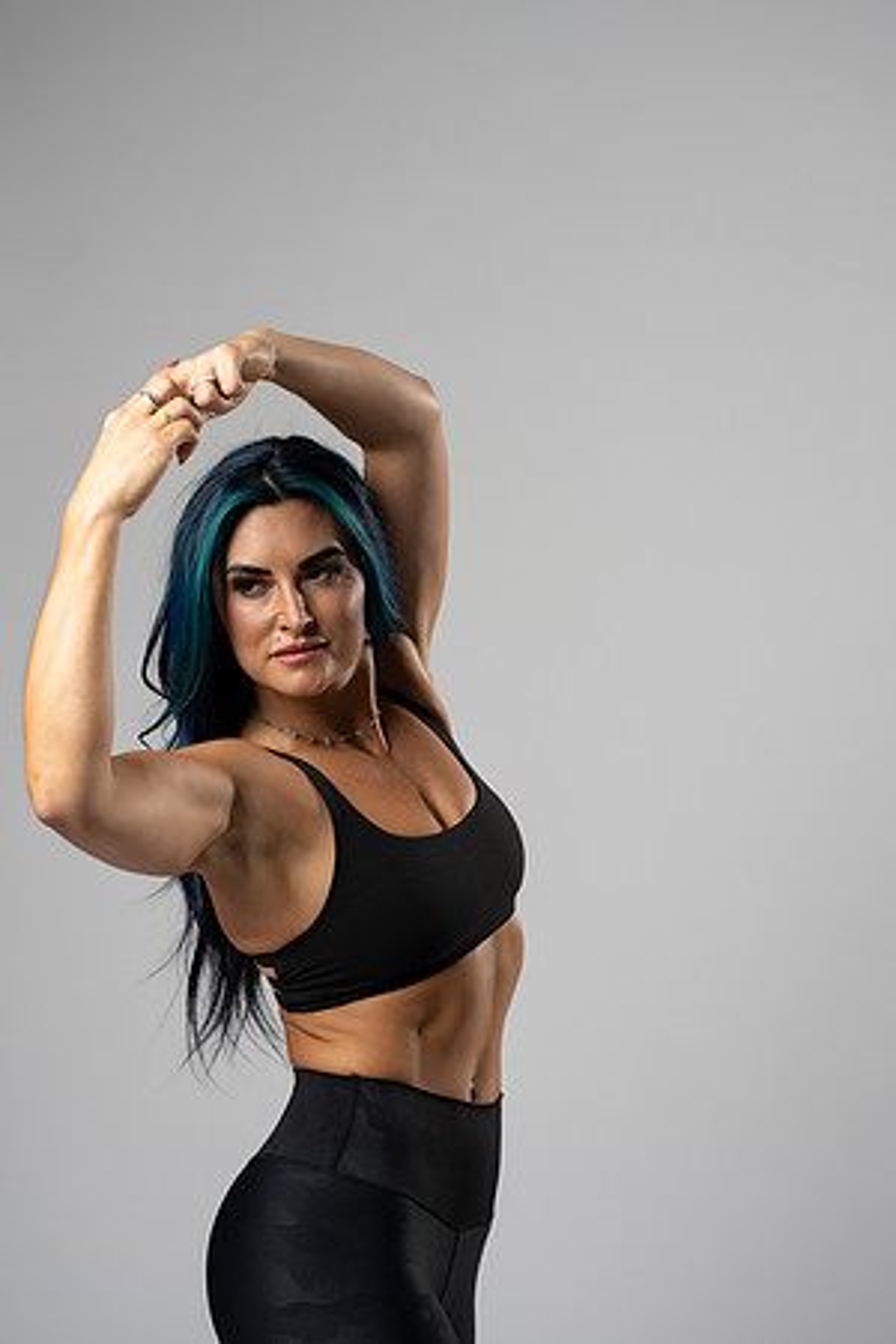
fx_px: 3173
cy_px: 672
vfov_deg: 23.9
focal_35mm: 85
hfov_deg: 16.1
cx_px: 448
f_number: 3.2
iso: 200
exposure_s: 1/160
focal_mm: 85
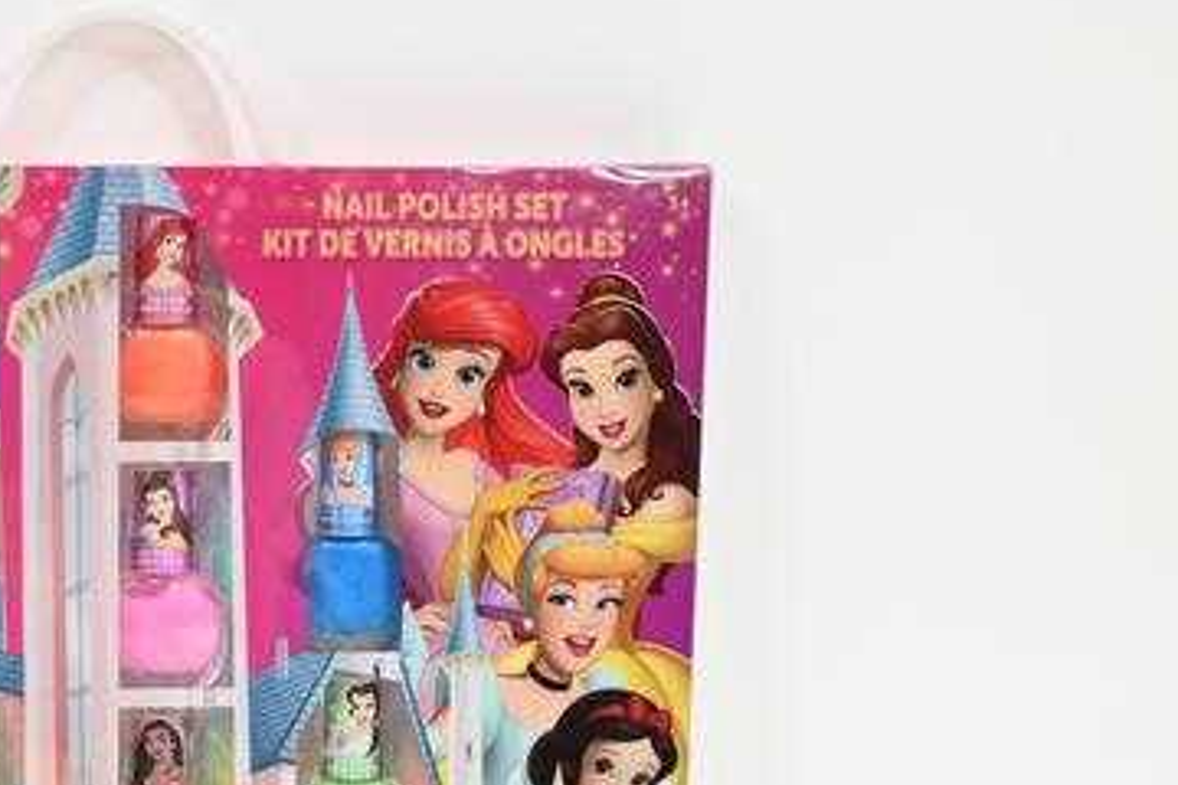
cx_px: 79
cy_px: 706
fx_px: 2405
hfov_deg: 26.4
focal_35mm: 74
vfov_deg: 18.2
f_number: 4.2
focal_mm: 24.5
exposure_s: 1/125
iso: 450
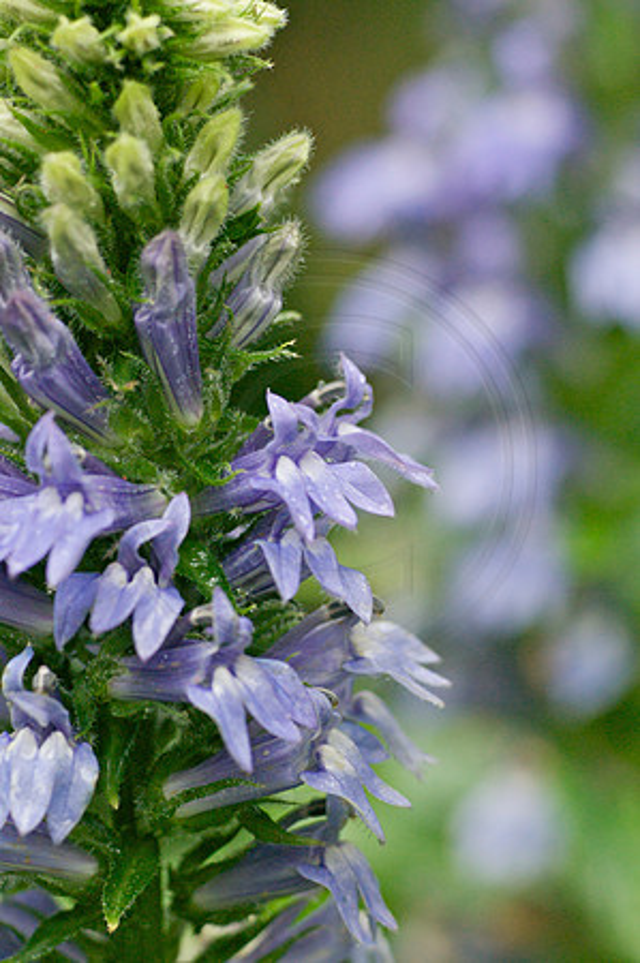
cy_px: 482
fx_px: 8018
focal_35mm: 300
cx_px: 320
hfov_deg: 4.6
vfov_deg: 6.9
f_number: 4.5
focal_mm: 200
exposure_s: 1/250
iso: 400
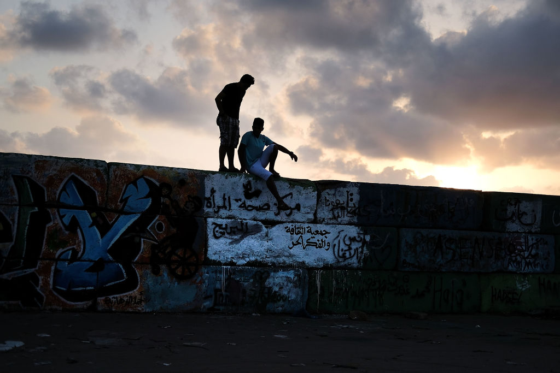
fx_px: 825
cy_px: 186
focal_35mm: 53
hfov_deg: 37.5
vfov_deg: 25.5
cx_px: 280
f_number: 2
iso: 200
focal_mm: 35
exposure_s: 1/2900
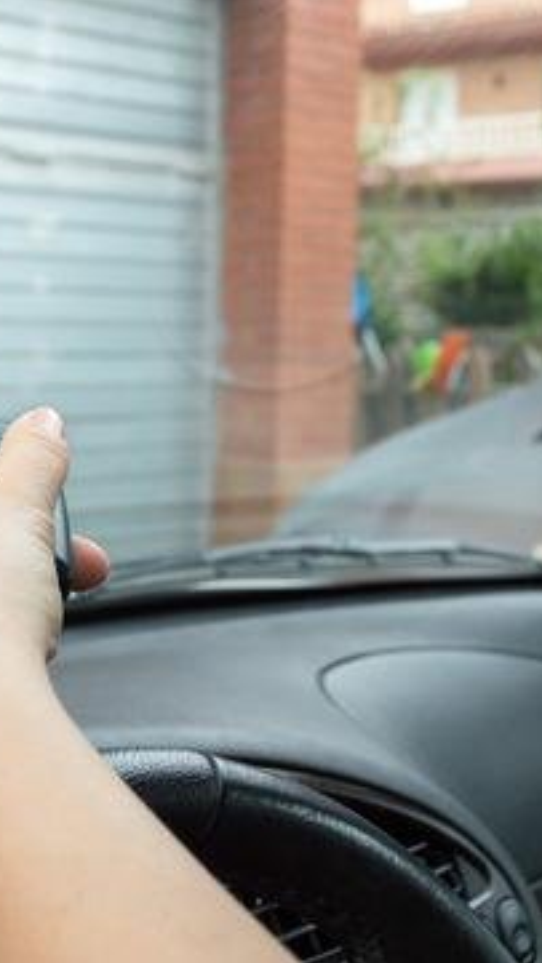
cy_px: 480
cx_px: -35
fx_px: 1584
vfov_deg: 33.8
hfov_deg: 18.7
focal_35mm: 62
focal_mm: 26
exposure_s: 1/30
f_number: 6.3
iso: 200
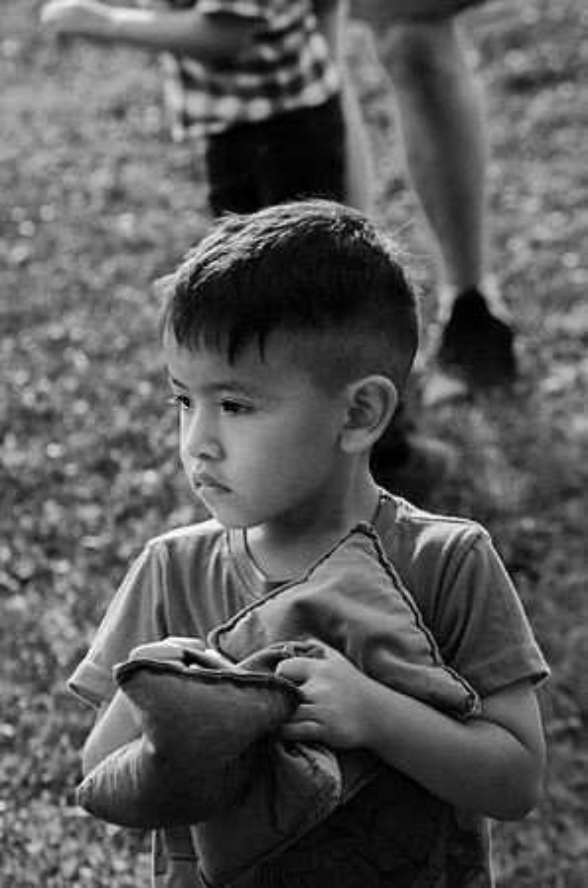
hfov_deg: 7.9
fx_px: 4282
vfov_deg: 11.8
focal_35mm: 174
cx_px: 294
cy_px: 444
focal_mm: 116
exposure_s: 1/200
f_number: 7.1
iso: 200
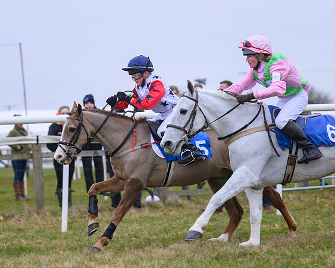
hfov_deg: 12.8
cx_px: 145
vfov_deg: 10.3
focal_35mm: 150
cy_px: 134
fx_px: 1489
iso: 800
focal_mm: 120
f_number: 4
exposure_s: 1/800
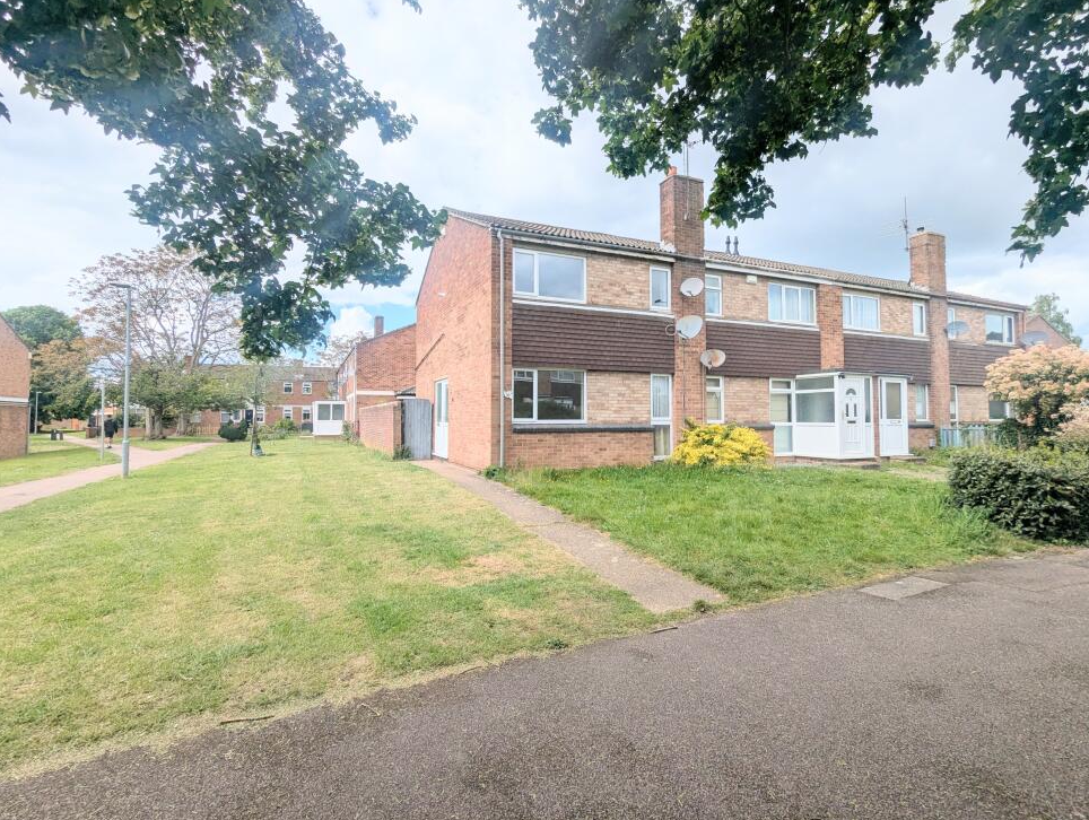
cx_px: 556
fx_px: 536
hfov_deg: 90.9
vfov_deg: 74.8
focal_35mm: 17
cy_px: 394
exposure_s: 1/2114
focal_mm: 2.35
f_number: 2.2
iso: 50
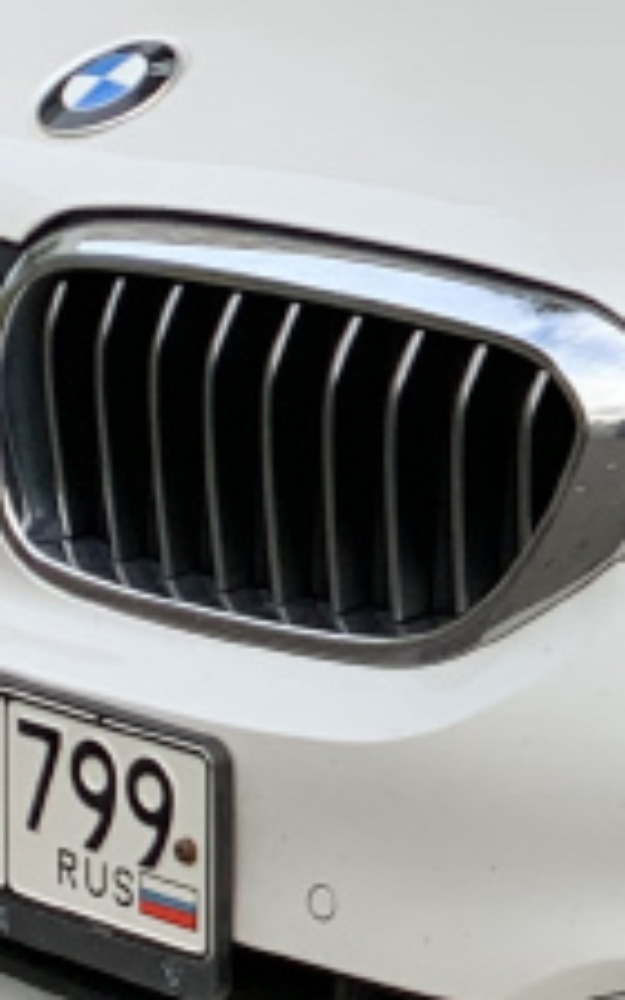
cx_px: 1585
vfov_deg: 13.1
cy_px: 292
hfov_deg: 7.6
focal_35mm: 160
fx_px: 4361
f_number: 1.8
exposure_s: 1/256
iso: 25
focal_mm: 4.25
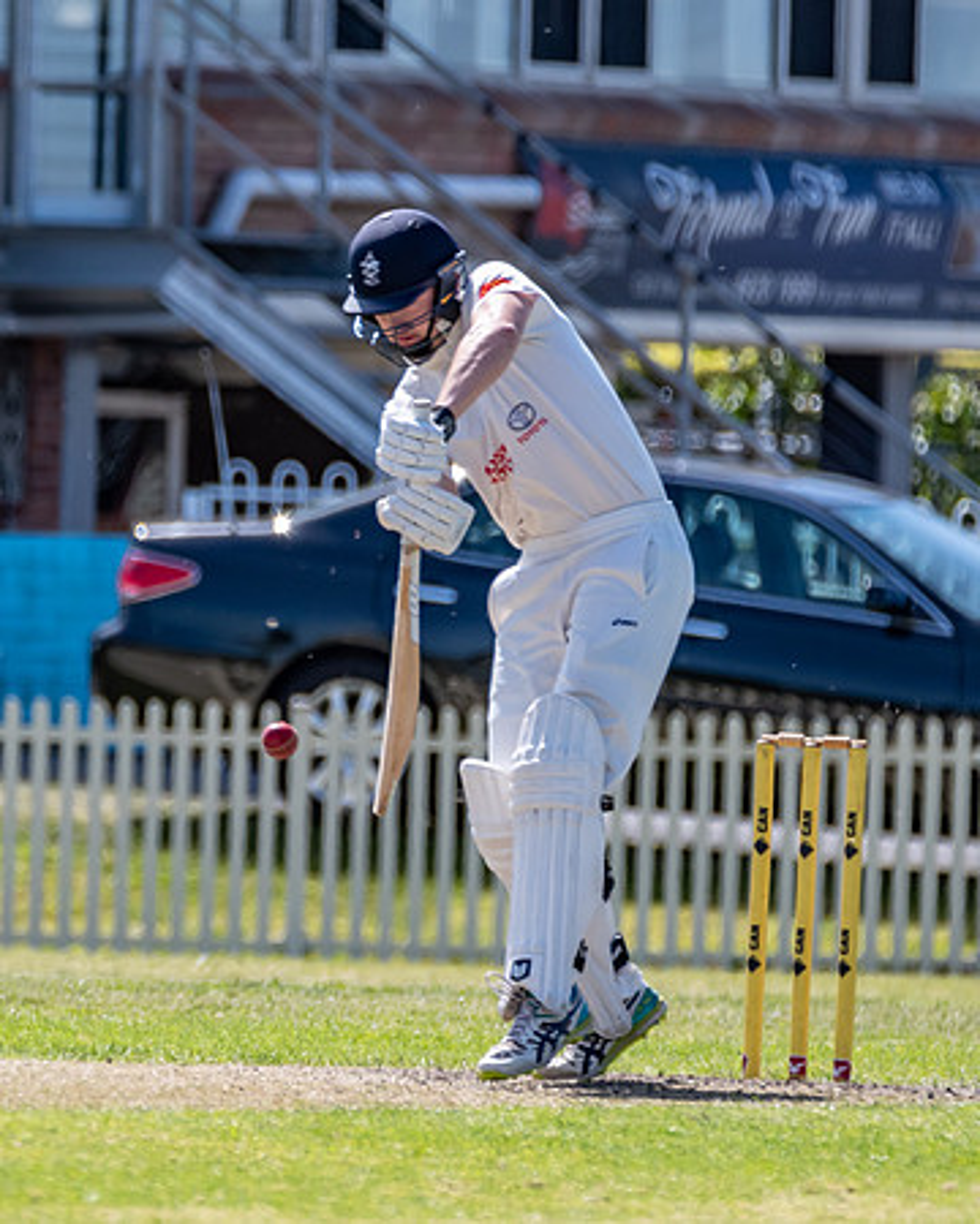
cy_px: 616
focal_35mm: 1054
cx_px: 17
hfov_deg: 1.5
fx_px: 38217
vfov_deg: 1.8
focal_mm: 460
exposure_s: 1/1600
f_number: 7.1
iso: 500
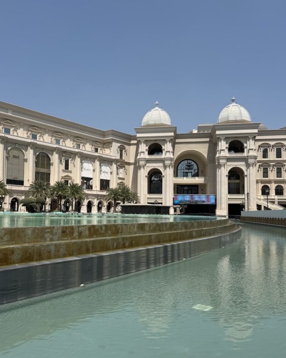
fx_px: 328
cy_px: 188
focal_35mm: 31
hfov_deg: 46.8
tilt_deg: +3.6
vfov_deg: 57.2
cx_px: 114
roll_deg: +0.1
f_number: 1.78
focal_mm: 6.76
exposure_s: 1/7092
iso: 80
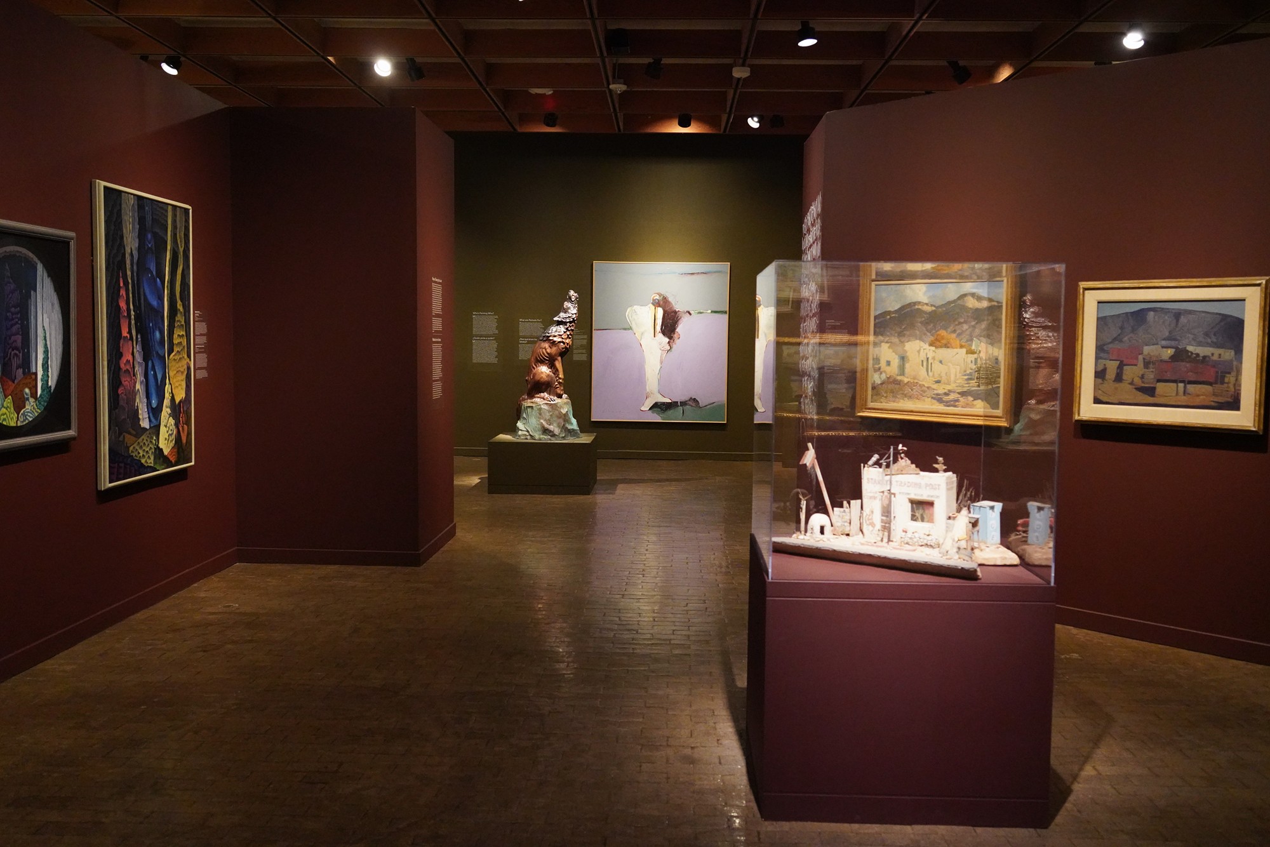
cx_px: 635
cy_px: 424
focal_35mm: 34
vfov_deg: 38.9
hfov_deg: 55.8
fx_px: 1200
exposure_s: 1/80
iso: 10000
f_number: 4.5
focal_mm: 34
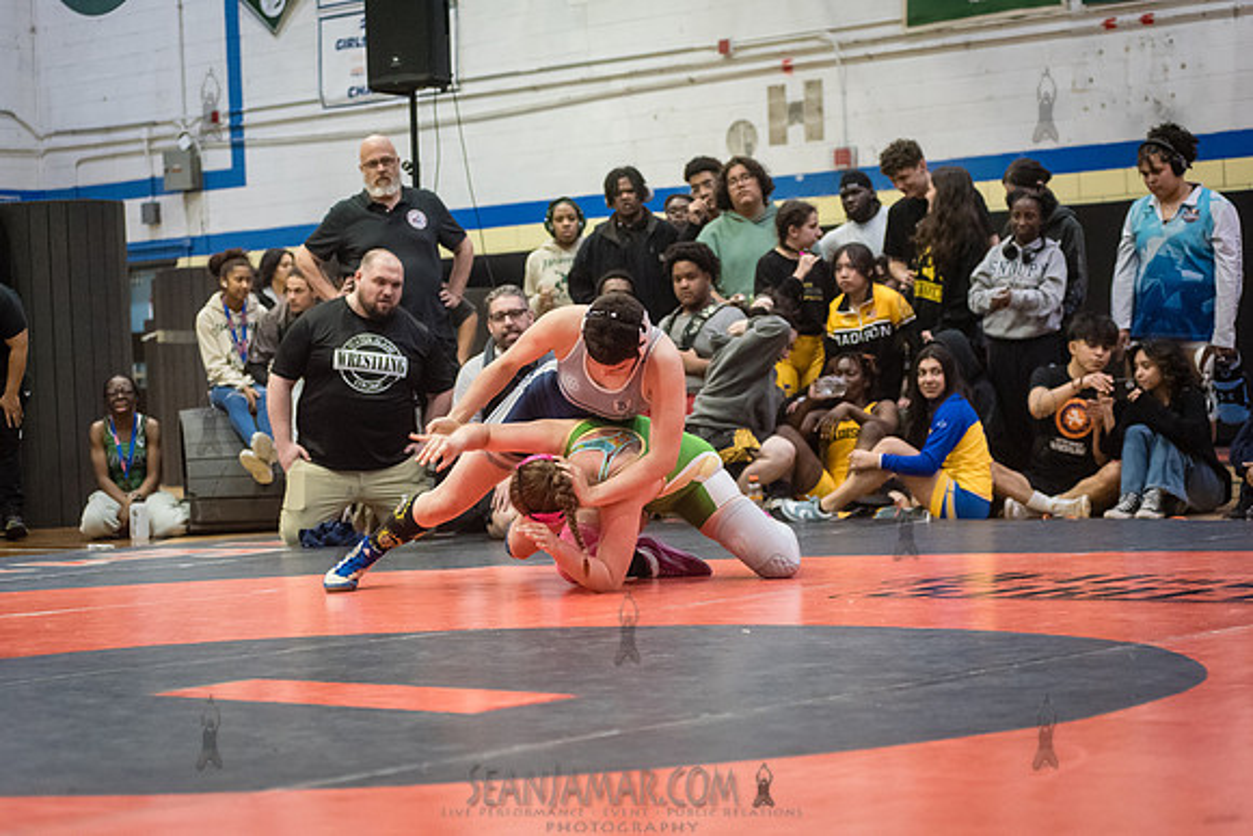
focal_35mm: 80
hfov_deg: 25.4
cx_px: 626
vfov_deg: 17.1
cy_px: 418
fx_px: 2785
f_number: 3.5
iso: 8000
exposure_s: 1/400
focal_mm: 80
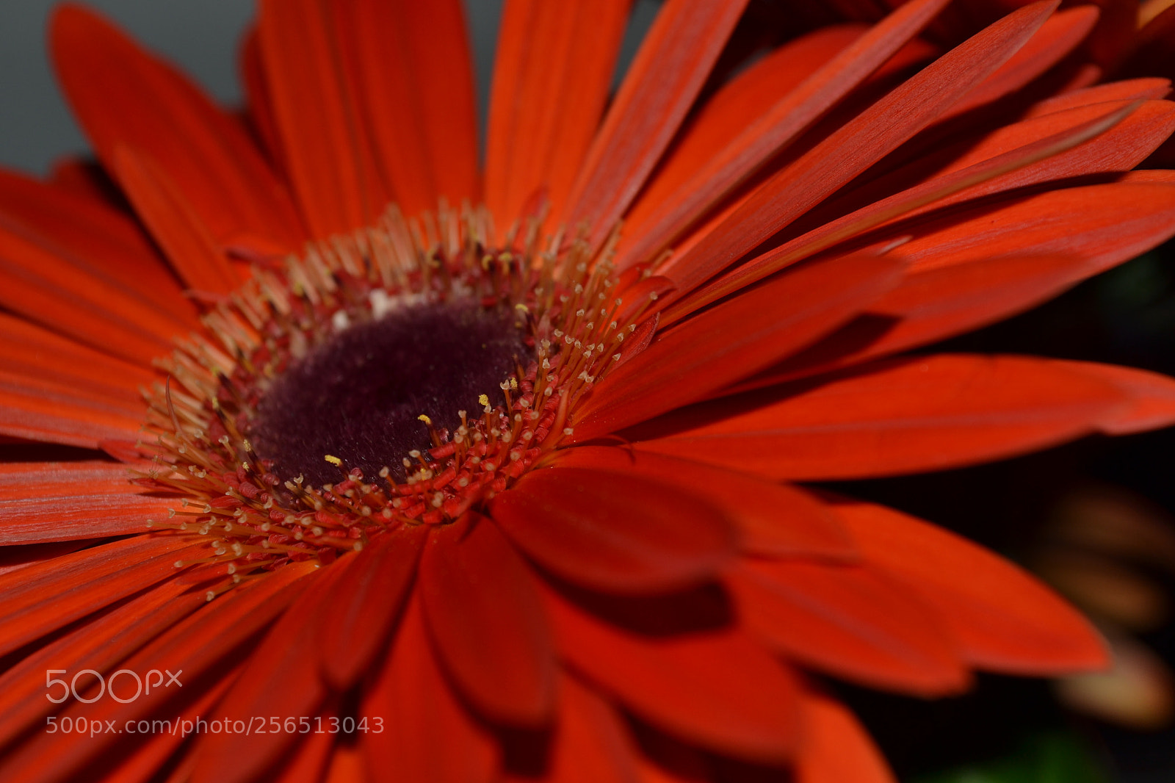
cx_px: 588
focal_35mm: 82
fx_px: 2692
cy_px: 392
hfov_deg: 24.6
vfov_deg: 16.5
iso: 100
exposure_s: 1/60
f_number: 8
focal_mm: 55
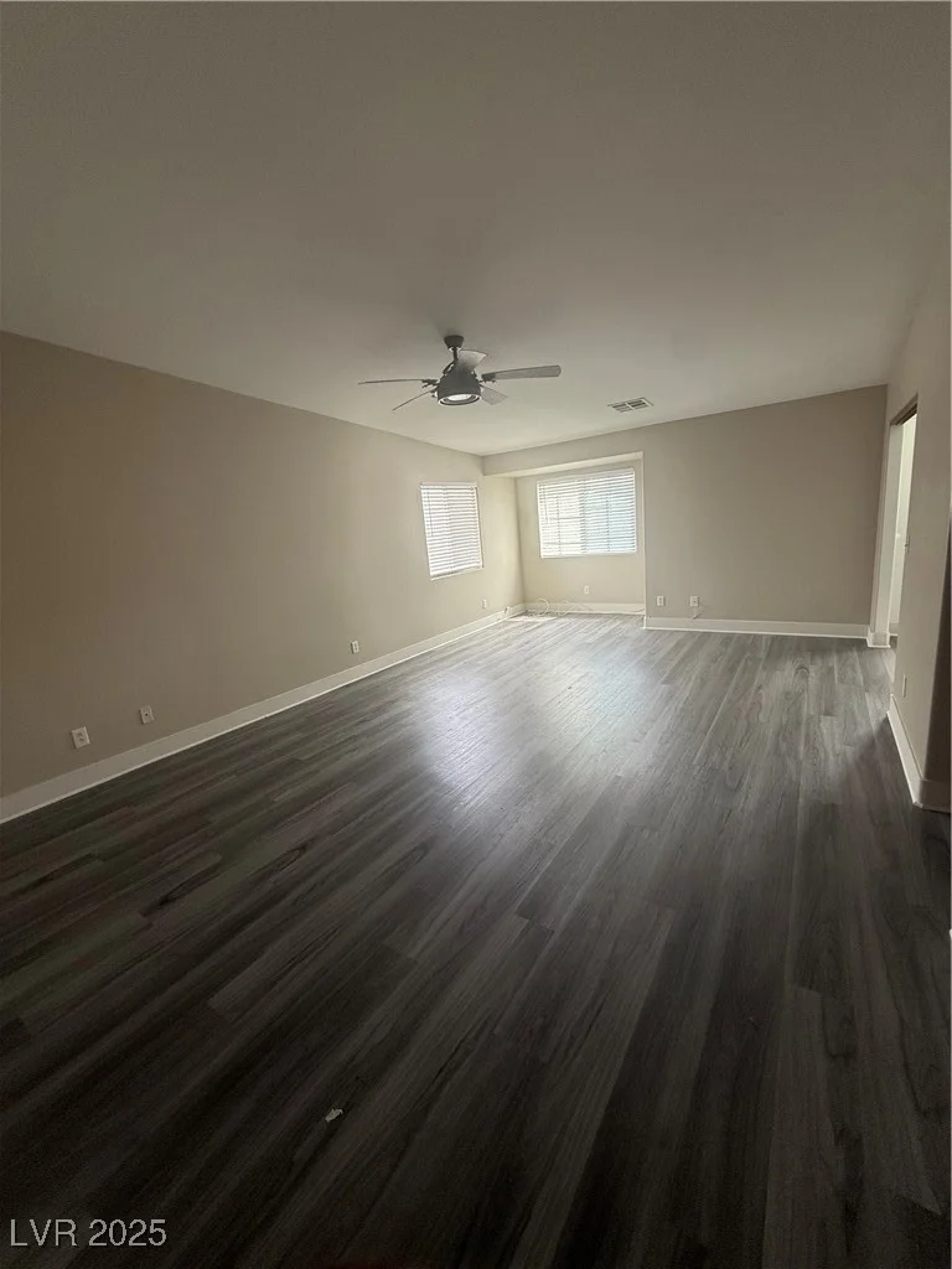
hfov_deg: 85.7
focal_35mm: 14
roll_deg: +6.8
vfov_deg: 102.1
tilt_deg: -12.2
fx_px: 513
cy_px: 634
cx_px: 476
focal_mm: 2.22
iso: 80
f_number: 2.2
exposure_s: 1/99
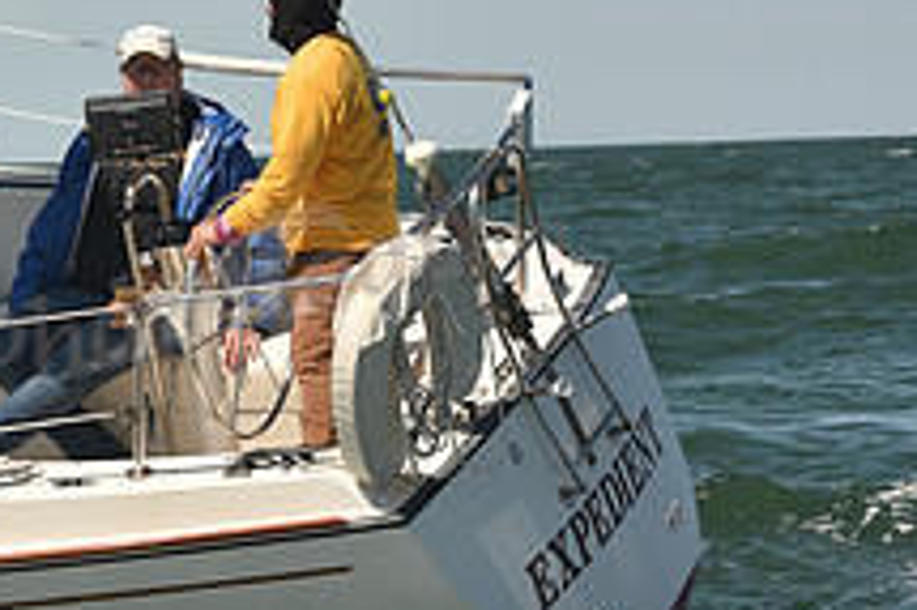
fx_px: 4810
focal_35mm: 189
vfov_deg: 7.2
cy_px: 130
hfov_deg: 10.7
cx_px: -252
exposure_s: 1/800
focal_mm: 70
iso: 250
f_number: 6.3
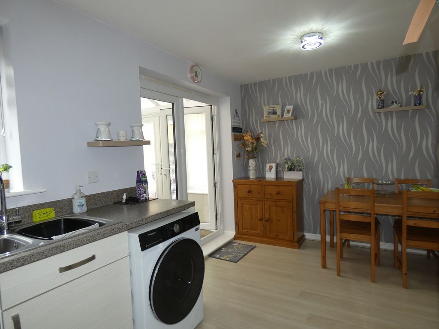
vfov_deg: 66.0
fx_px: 254
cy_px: 164
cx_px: 220
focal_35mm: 20
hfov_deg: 81.7
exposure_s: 1/60
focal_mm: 3.6
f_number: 2.8
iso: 125
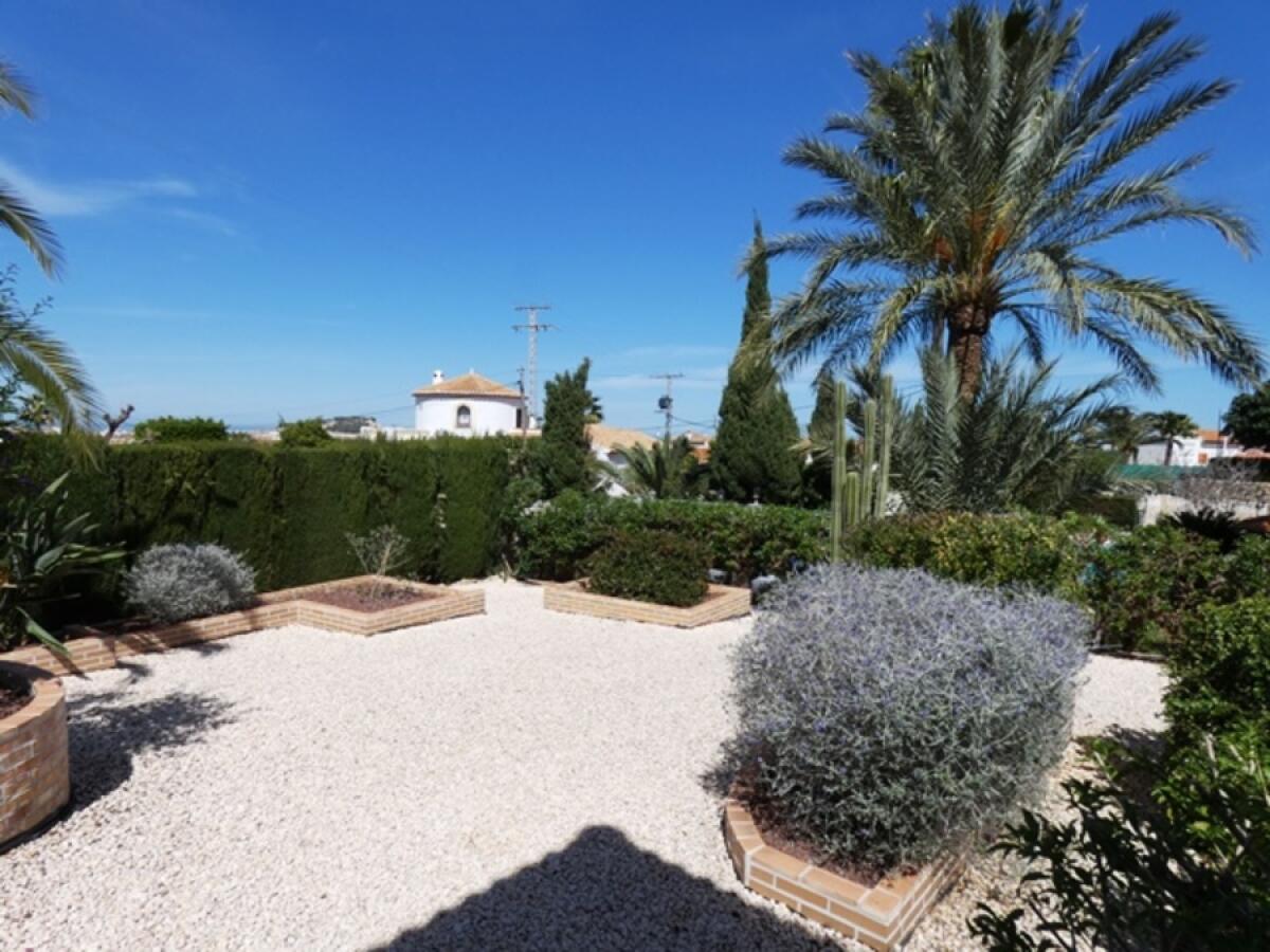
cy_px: 476
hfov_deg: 81.7
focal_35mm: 20
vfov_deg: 66.0
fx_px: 734
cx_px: 635
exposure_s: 1/1000
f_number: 4.5
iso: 80
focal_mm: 3.6
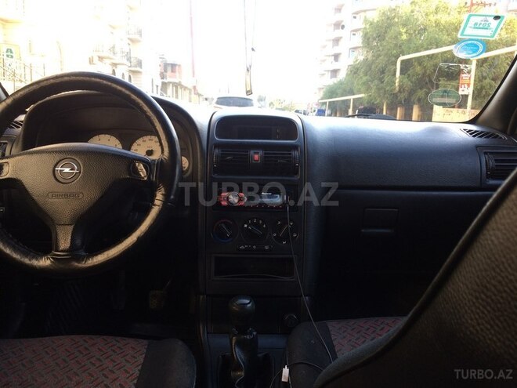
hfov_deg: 61.7
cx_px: 258
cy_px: 194
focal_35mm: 29
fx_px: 433
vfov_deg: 48.2
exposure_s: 1/100
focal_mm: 4.15
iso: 50
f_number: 2.2
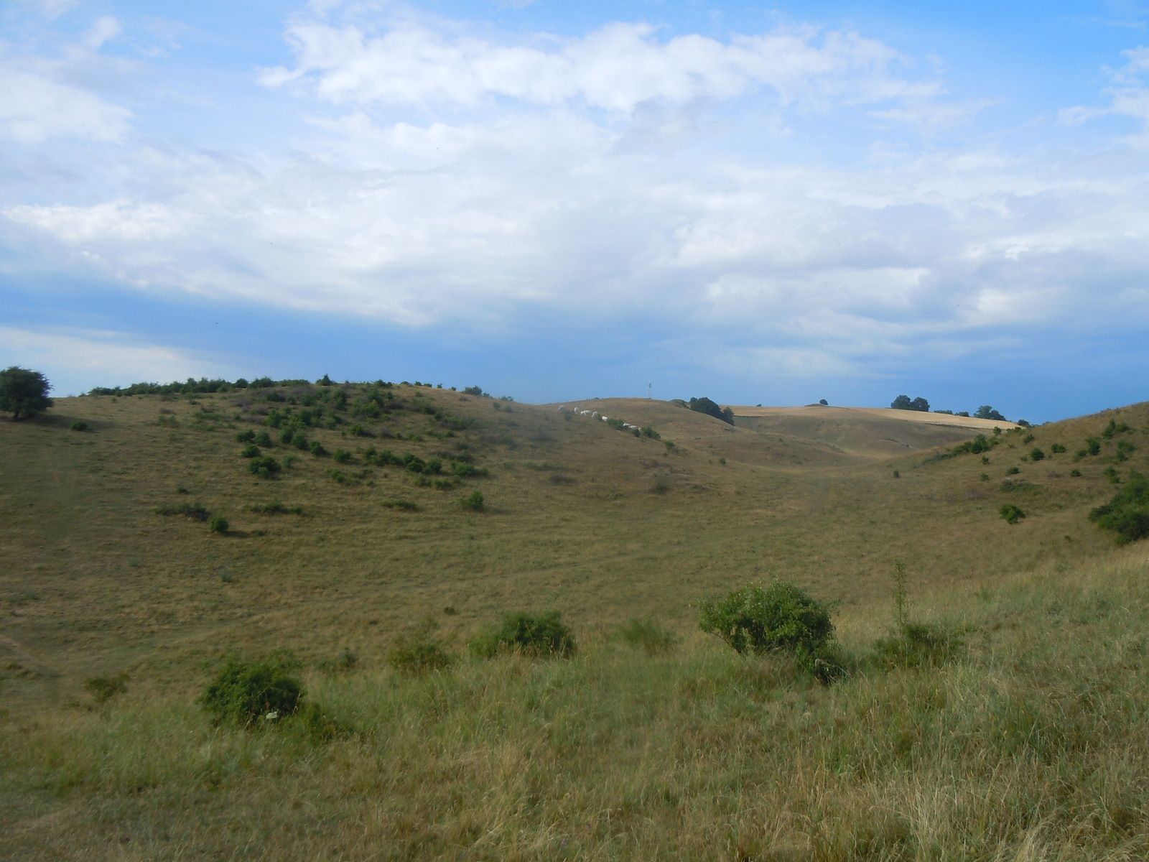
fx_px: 996
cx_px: 574
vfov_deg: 46.8
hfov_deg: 60.0
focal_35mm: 30
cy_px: 431
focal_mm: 5.4
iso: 100
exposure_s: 1/800
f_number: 3.5
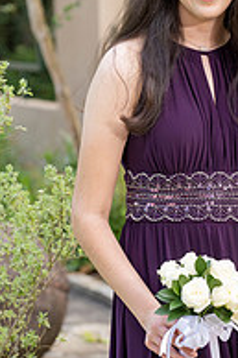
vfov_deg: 9.4
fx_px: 2166
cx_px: 214
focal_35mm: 218
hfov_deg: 6.3
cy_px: 159
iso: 500
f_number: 5
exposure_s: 1/200
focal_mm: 94
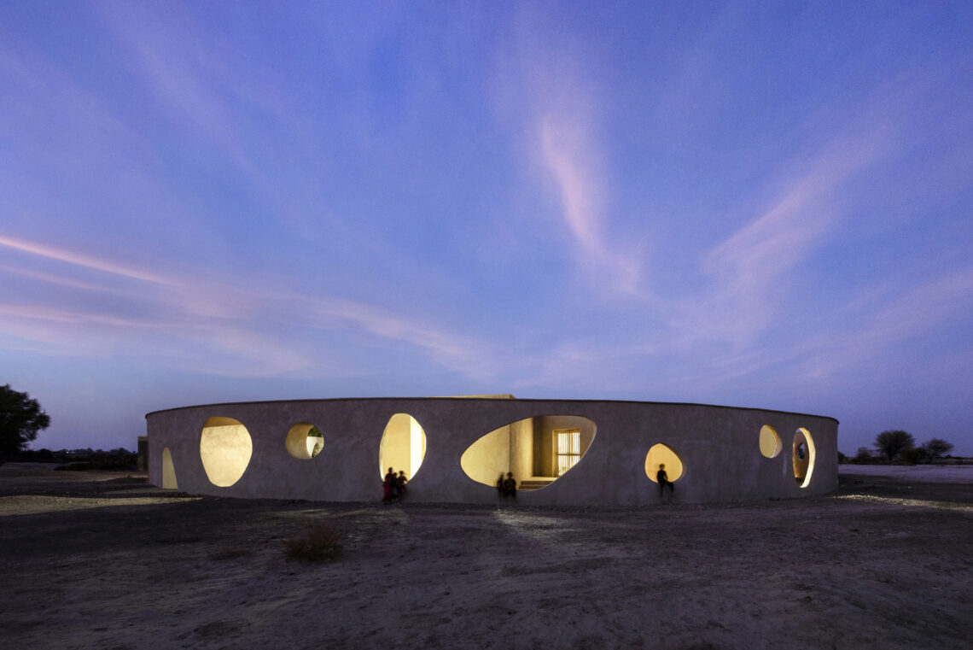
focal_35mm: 14
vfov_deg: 81.3
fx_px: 379
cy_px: 325
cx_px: 486
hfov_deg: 104.2
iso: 320
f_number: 9
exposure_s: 20
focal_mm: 14
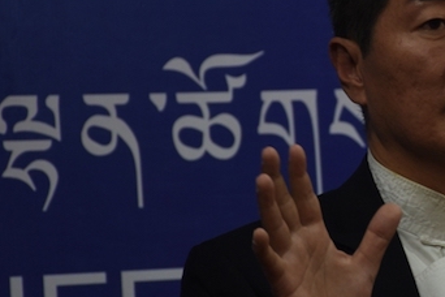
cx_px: 481
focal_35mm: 351
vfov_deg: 3.9
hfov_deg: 5.9
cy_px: 162
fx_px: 4338
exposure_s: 1/30
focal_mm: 100
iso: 400
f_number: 5.6
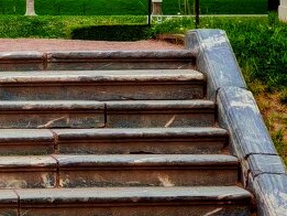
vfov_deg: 5.3
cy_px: -144
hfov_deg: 7.0
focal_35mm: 278
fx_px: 2306
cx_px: -180
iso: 50
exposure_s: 1/760
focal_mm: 8.67
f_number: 2.4
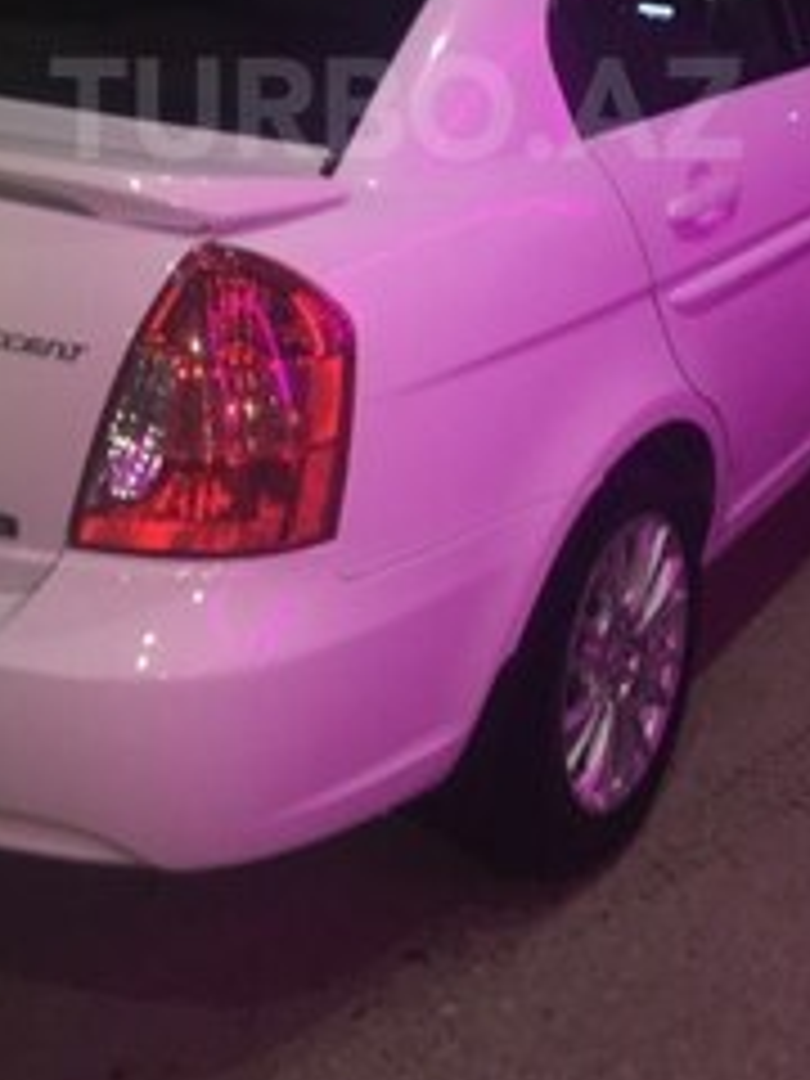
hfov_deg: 24.4
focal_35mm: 60
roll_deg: +0.3
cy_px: 108
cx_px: 396
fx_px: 1872
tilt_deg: -12.6
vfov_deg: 30.7
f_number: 2.2
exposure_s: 1/20
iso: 64
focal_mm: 4.15
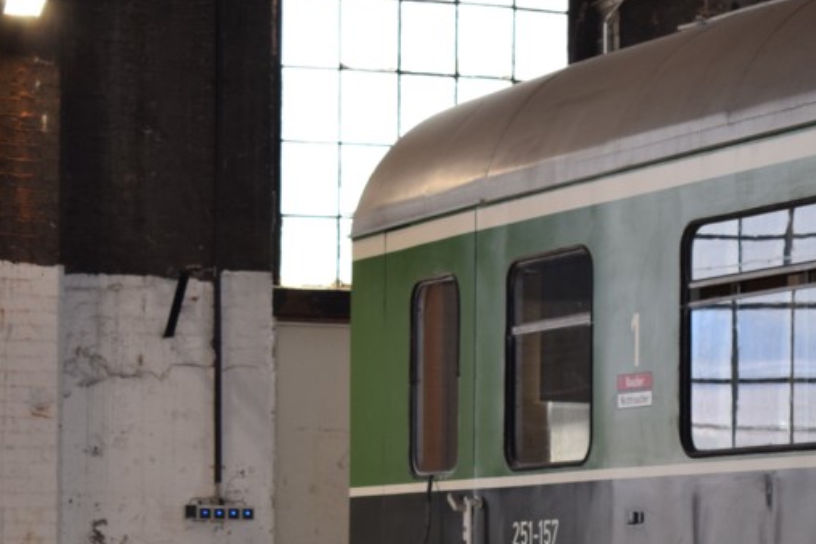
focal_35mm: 142
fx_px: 3218
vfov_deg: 9.6
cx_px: 594
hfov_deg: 14.4
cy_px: 530
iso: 500
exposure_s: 1/125
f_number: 5.6
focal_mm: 48
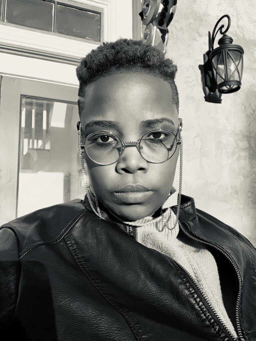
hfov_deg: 44.2
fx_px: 316
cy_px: 170
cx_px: 128
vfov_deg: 56.8
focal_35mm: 32
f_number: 2.2
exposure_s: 1/383
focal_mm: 2.87
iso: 16
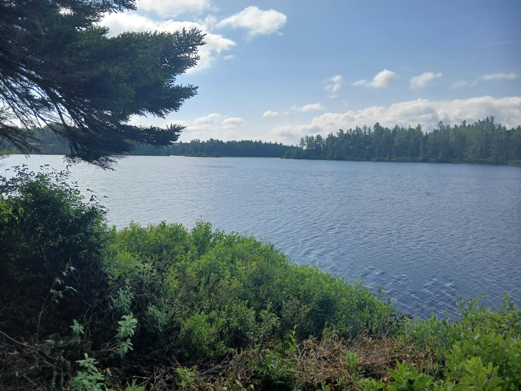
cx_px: 260
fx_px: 391
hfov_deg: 67.3
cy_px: 196
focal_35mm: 26
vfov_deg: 53.1
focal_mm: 3.98
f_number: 1.8
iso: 20
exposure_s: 1/976
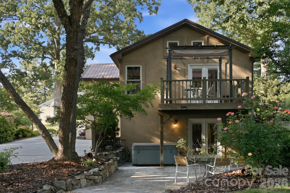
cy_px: 96
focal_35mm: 43
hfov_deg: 45.4
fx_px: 346
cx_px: 145
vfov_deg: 31.2
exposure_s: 1/80
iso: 250
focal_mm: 43
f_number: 6.3
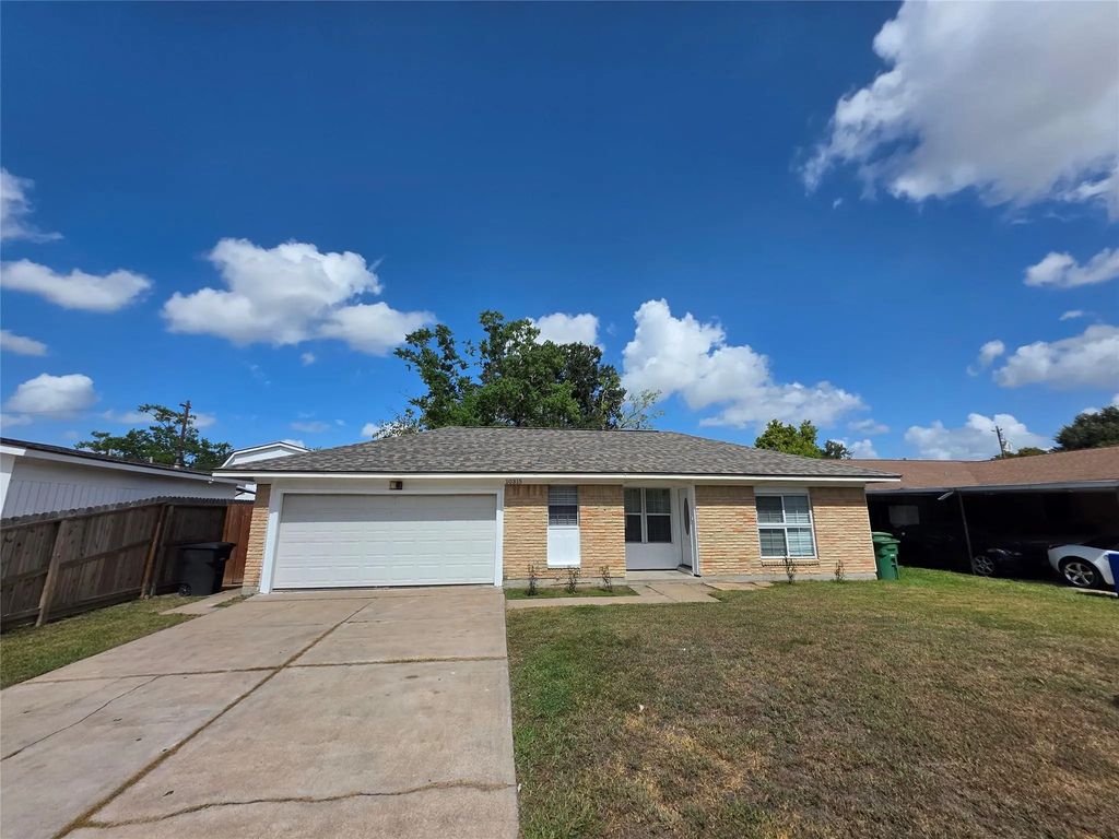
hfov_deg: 106.2
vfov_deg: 89.9
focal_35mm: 13
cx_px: 560
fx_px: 420
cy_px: 420
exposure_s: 1/3229
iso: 40
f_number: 1.9
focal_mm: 2.2
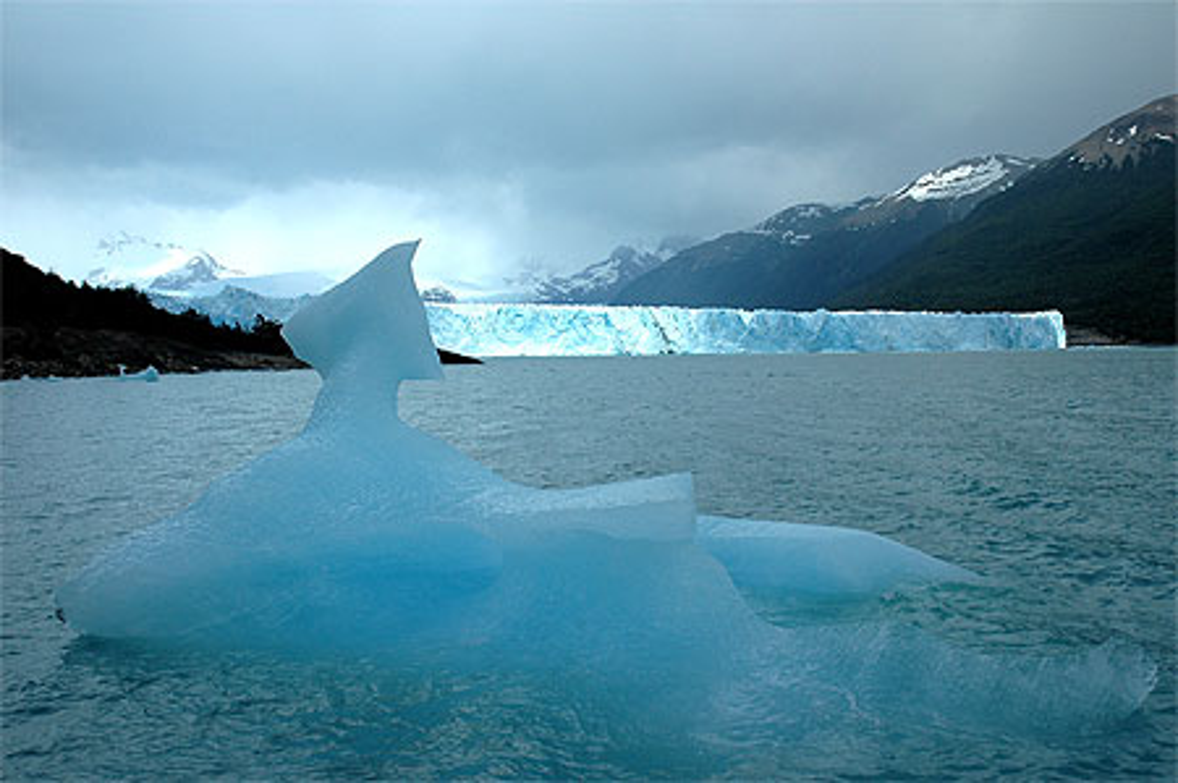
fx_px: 1177
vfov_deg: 36.8
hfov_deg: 53.2
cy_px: 392
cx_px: 589
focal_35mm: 36
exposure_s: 1/500
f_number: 9
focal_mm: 24
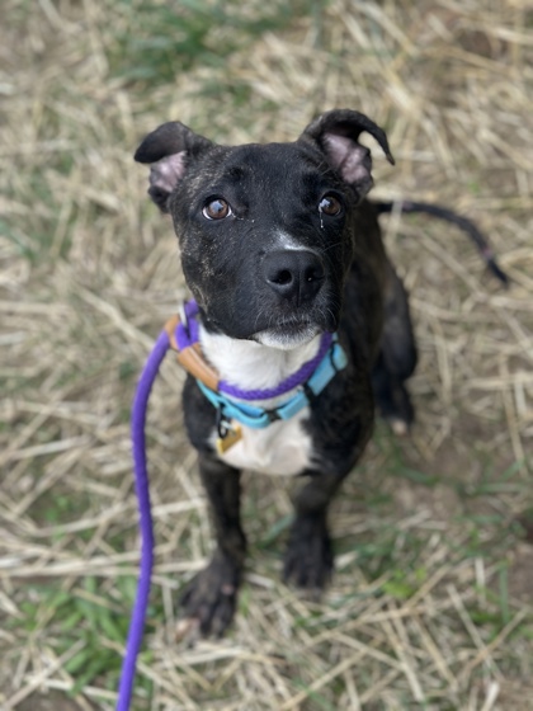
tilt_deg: -58.7
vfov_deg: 39.7
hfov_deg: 30.3
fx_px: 985
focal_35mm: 48
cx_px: 266
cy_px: 356
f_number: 1.78
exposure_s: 1/810
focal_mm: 6.86
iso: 80
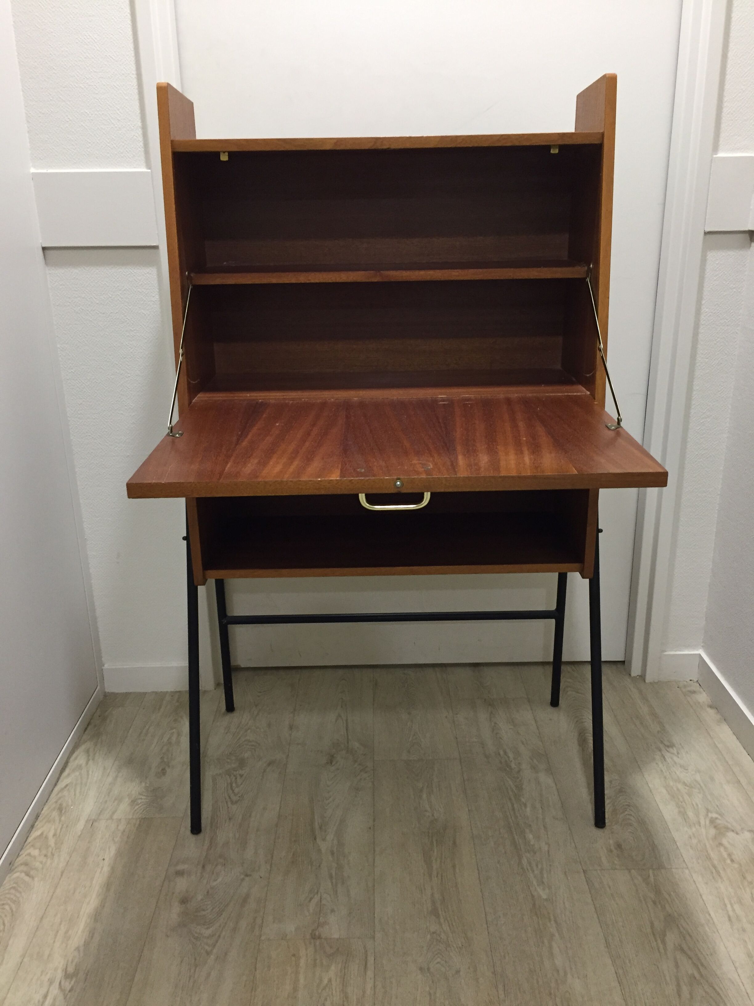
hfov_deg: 48.2
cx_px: 377
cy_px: 503
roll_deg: +1.0
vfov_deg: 61.7
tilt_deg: -17.8
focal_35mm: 29
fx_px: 842
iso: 200
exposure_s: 1/33
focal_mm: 4.15
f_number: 2.2
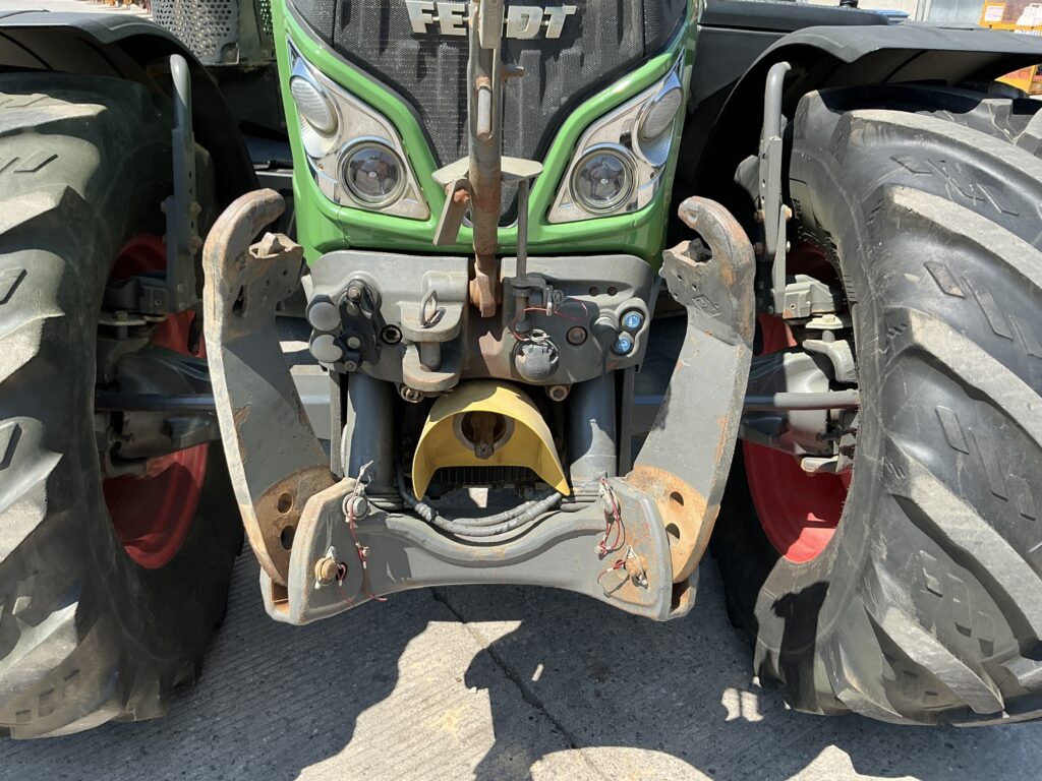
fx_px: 843
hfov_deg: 63.4
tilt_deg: -23.7
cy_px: 390
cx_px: 521
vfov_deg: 49.7
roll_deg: +0.7
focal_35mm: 28
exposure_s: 1/599
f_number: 1.8
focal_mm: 3
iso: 25
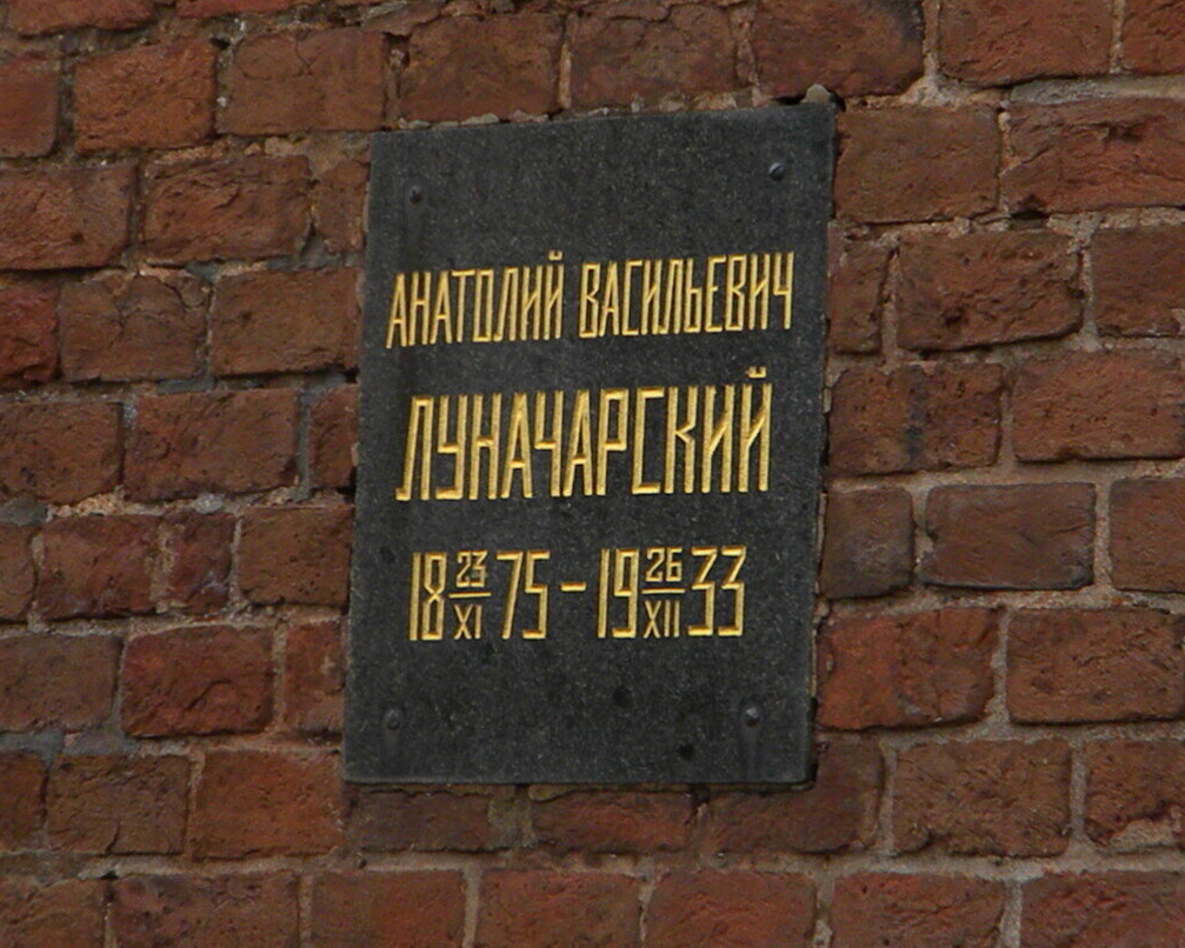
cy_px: 475
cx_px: 593
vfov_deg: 6.9
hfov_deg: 8.6
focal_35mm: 224
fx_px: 7858
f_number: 10.6
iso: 720
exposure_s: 1/375
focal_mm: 38.8
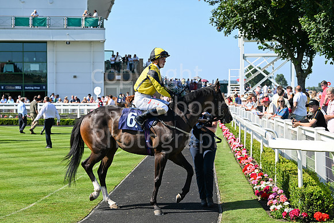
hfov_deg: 28.1
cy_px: 112
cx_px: 167
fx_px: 668
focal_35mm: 72
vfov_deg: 18.9
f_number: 5.6
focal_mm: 72
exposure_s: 1/1600
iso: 400
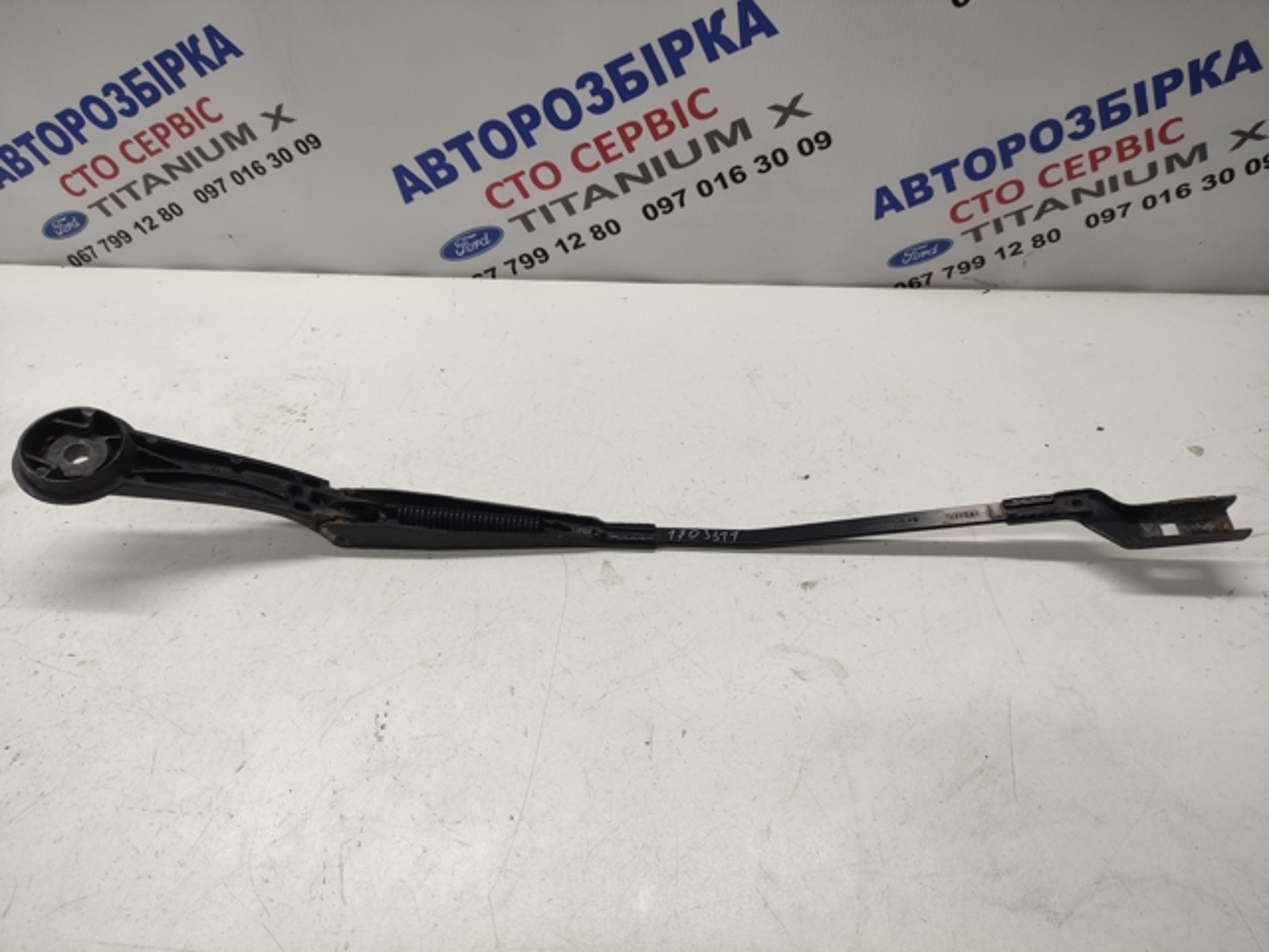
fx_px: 916
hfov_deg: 69.4
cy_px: 476
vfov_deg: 54.9
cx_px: 634
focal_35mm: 25
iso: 121
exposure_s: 1/100
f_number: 1.89
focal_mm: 5.43
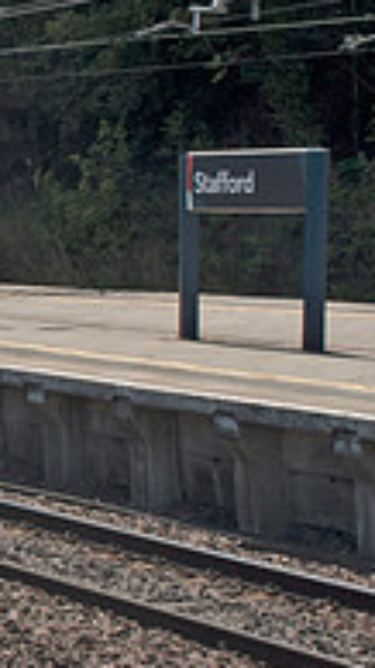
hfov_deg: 9.0
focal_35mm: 118
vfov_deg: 18.1
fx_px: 2080
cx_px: -599
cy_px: 181
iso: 200
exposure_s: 1/320
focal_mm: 25
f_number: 9
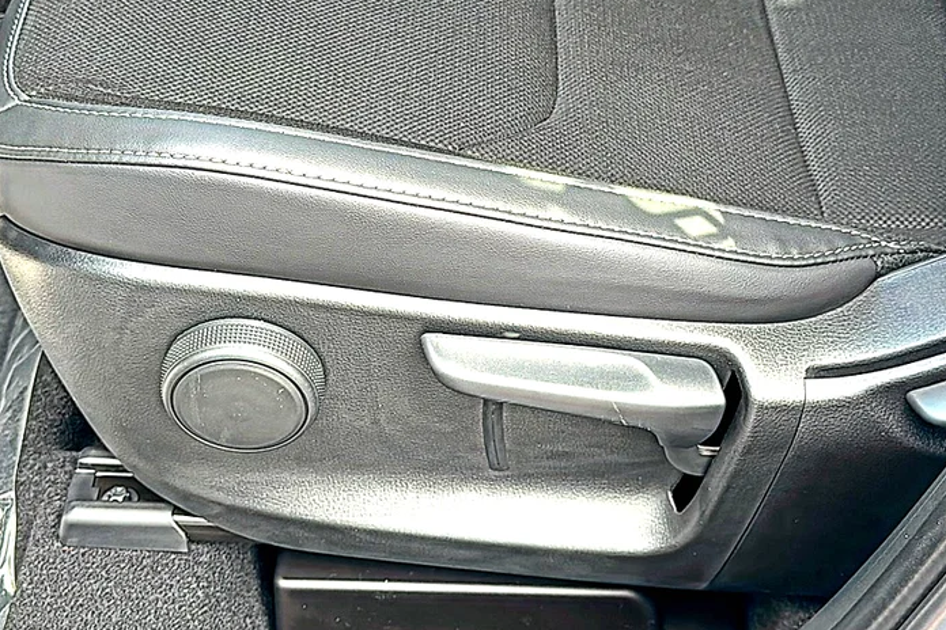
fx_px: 1182
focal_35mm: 45
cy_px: 302
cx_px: 473
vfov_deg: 29.9
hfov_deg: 43.6
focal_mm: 6.86
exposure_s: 1/130
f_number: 1.78
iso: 64
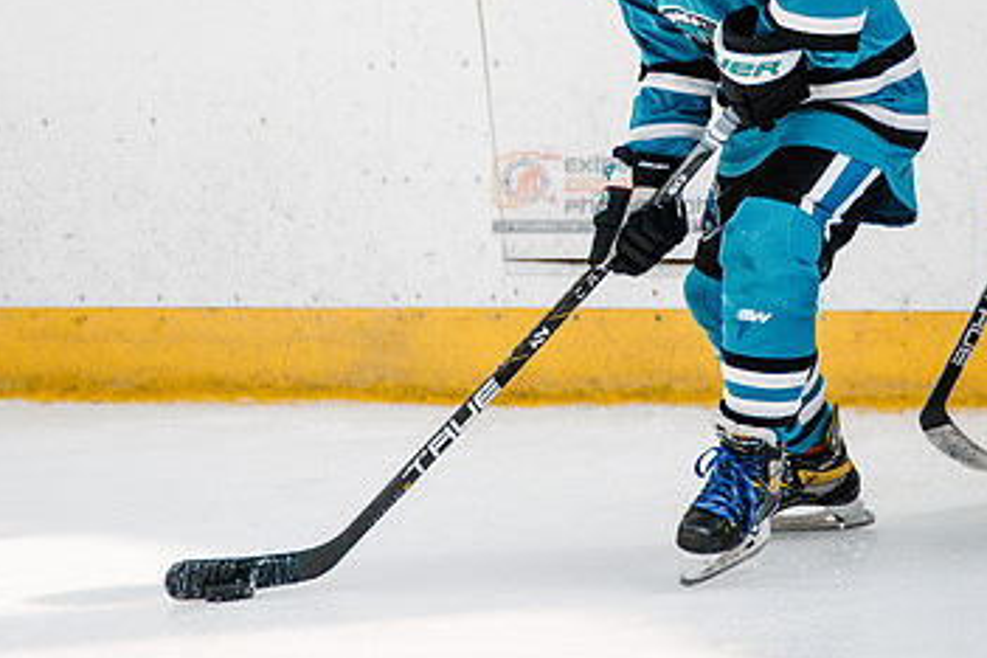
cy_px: 61
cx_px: 420
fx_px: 13844
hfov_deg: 4.1
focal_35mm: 505
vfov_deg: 2.7
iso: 1250
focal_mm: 247
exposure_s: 1/3200
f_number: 3.2
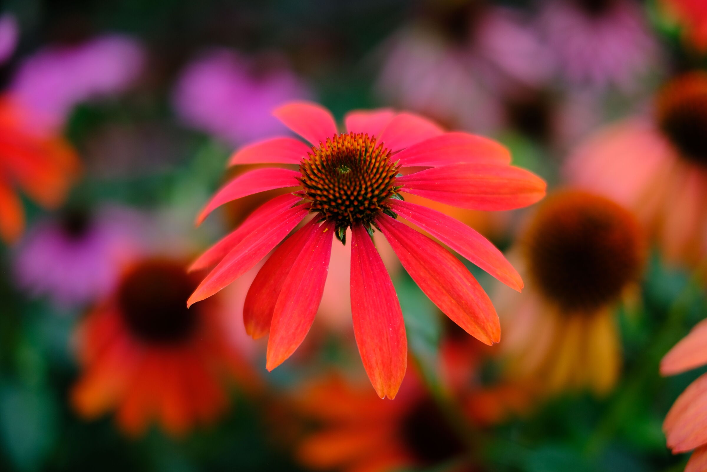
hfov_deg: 37.5
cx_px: 354
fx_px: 1041
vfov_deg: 25.5
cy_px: 236
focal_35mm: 53
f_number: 1.4
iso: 200
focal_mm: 35
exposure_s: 1/500
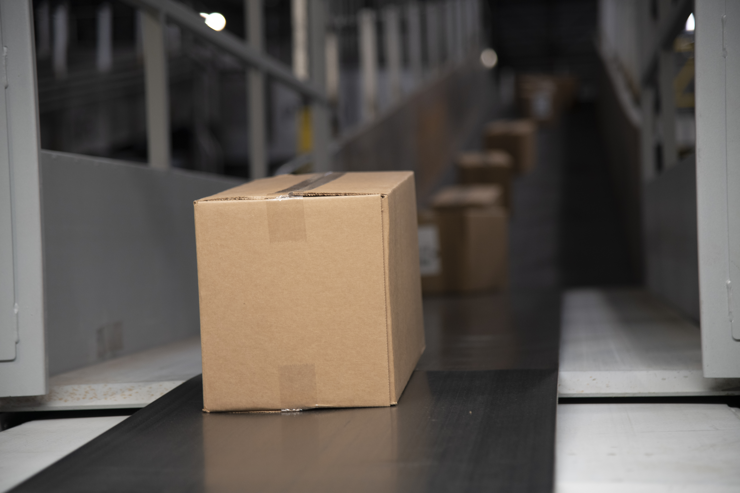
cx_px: 370
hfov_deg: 19.5
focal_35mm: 105
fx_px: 2158
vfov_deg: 13.0
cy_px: 246
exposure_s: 1/100
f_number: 4
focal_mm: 105
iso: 800
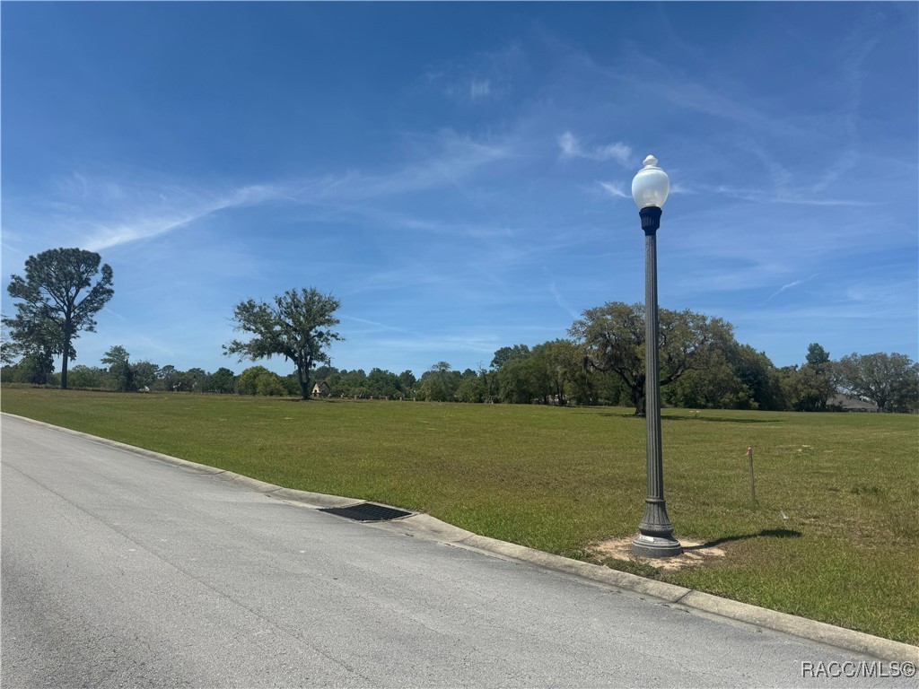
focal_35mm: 24
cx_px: 460
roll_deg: -0.5
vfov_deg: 56.8
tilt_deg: +6.4
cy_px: 344
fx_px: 637
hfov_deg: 71.6
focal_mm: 6.86
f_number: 1.78
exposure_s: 1/6410
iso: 80
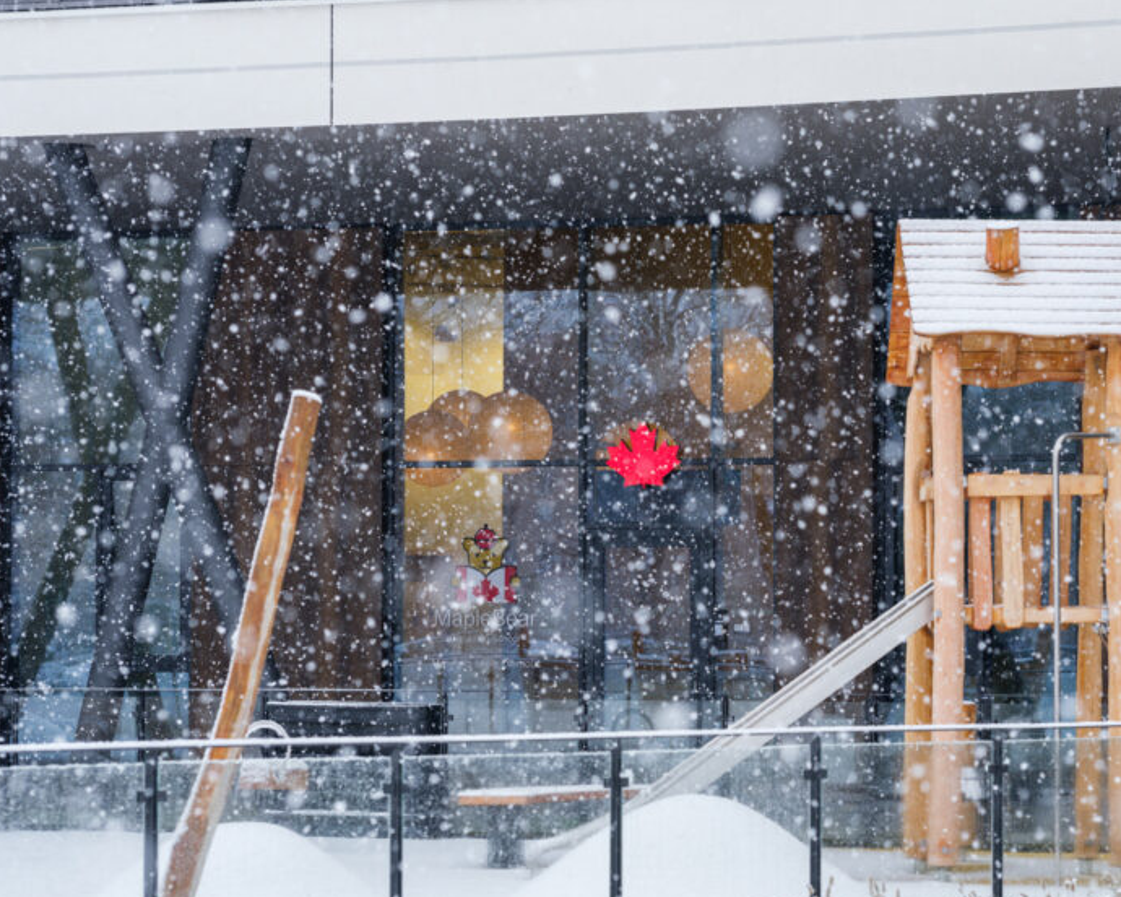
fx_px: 5142
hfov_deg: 12.4
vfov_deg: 10.0
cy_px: 491
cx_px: 734
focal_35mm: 155
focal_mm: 135
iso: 500
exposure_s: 1/250
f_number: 5.6
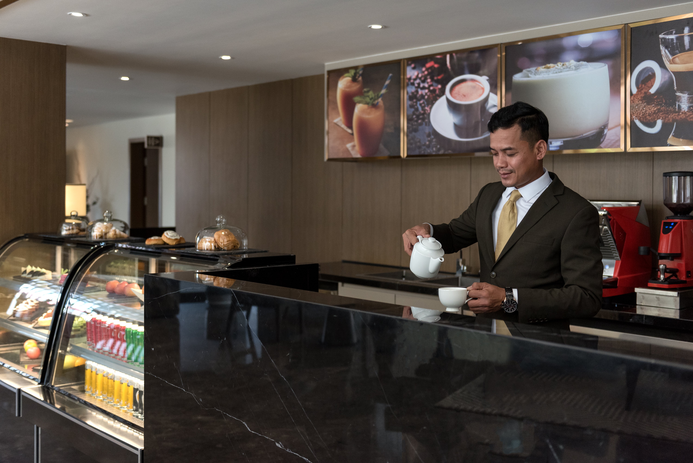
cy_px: 232
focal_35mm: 40
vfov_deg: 33.4
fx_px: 770
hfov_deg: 48.4
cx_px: 346
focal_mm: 40
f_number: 2.8
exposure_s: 1/640
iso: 1250
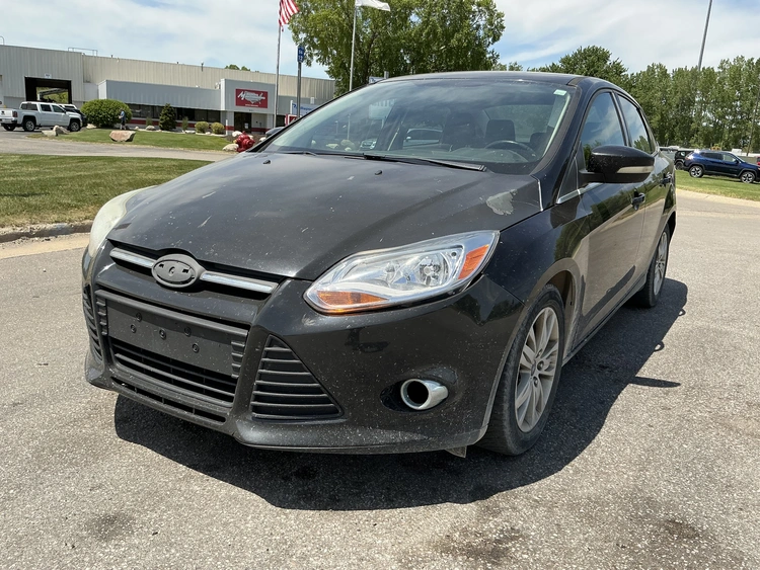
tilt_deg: -13.0
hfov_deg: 63.4
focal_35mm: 28
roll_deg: -3.5
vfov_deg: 49.8
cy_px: 285
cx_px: 380
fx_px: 615
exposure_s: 1/1342
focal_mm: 3
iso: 25
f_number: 1.8
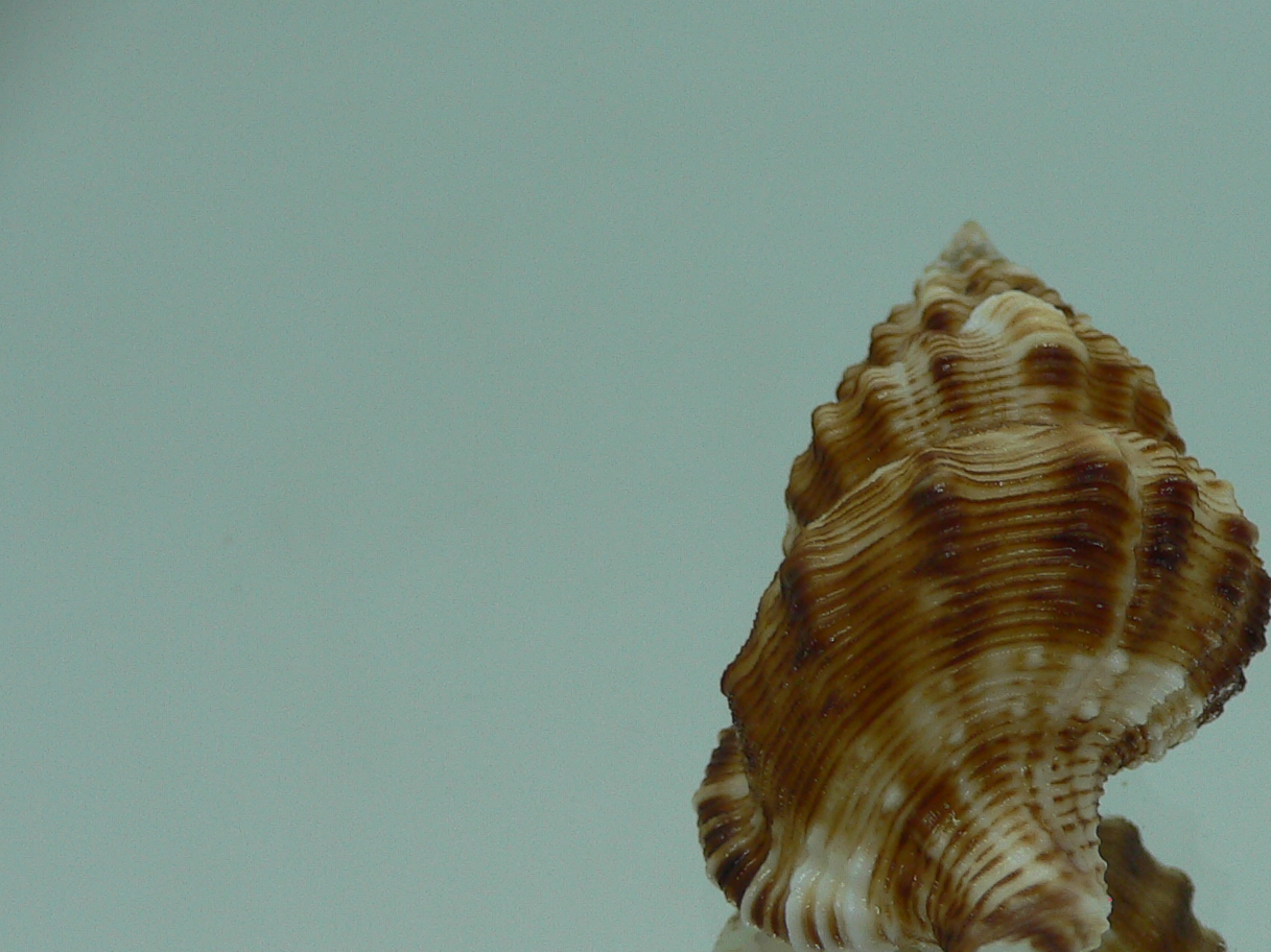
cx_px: 992
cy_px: 744
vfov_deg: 24.9
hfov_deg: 32.4
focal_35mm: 58
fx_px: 2129
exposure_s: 1/60
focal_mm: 4.6
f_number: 2.8
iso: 80
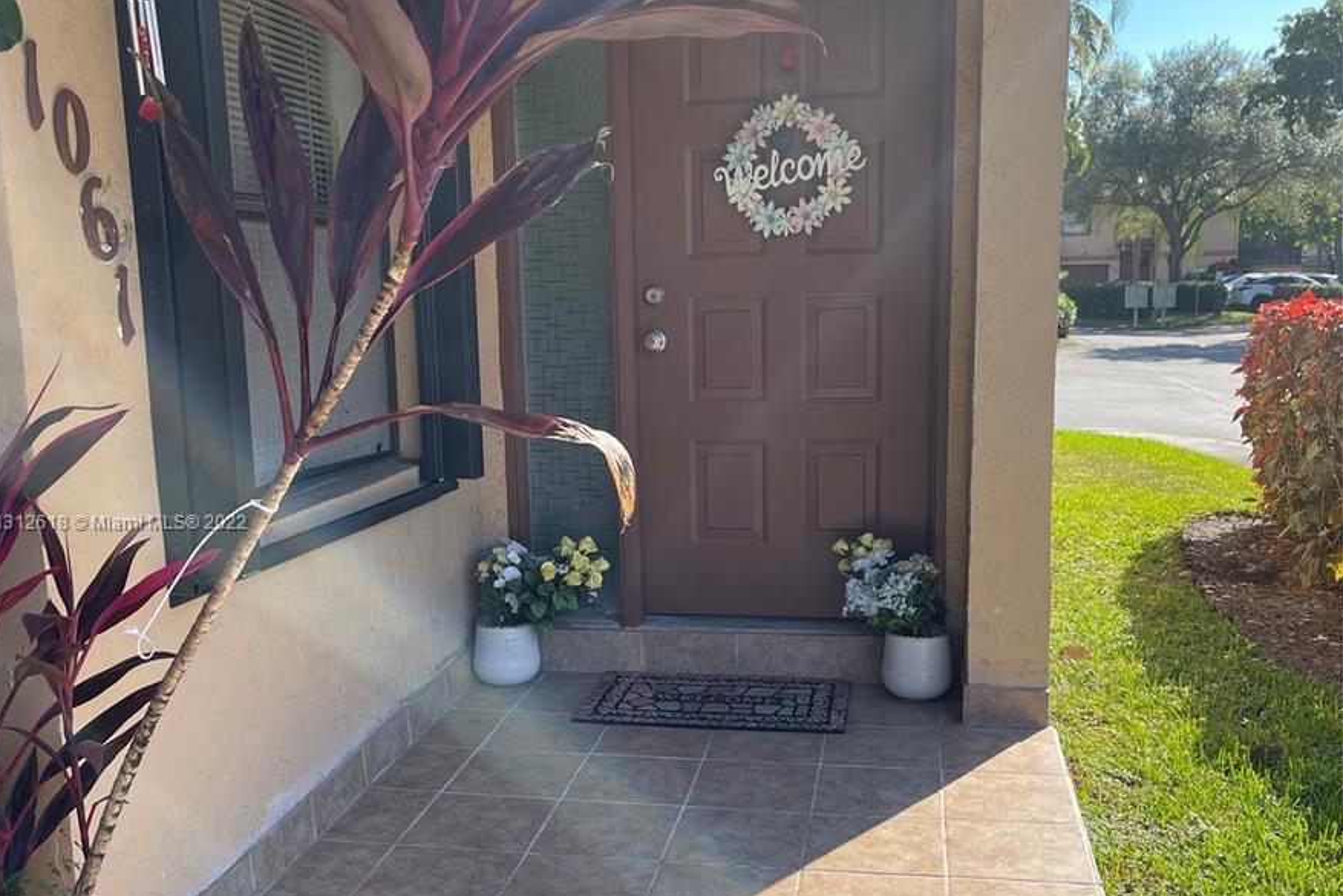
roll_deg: +0.6
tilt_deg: -10.7
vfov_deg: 35.9
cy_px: 524
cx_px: 655
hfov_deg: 51.9
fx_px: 1380
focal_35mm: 37
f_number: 1.6
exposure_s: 1/1140
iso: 32
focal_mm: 5.1
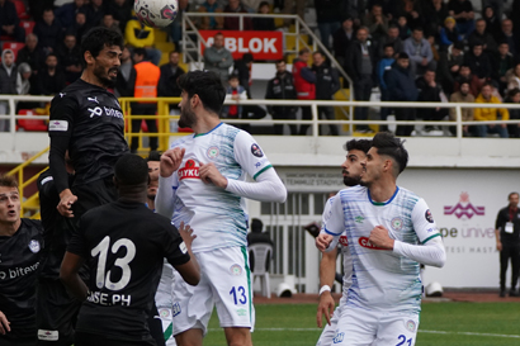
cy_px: 244
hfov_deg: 7.0
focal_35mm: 293
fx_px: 4230
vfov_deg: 4.7
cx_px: 377
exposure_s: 1/2000
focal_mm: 150
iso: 4000
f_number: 5
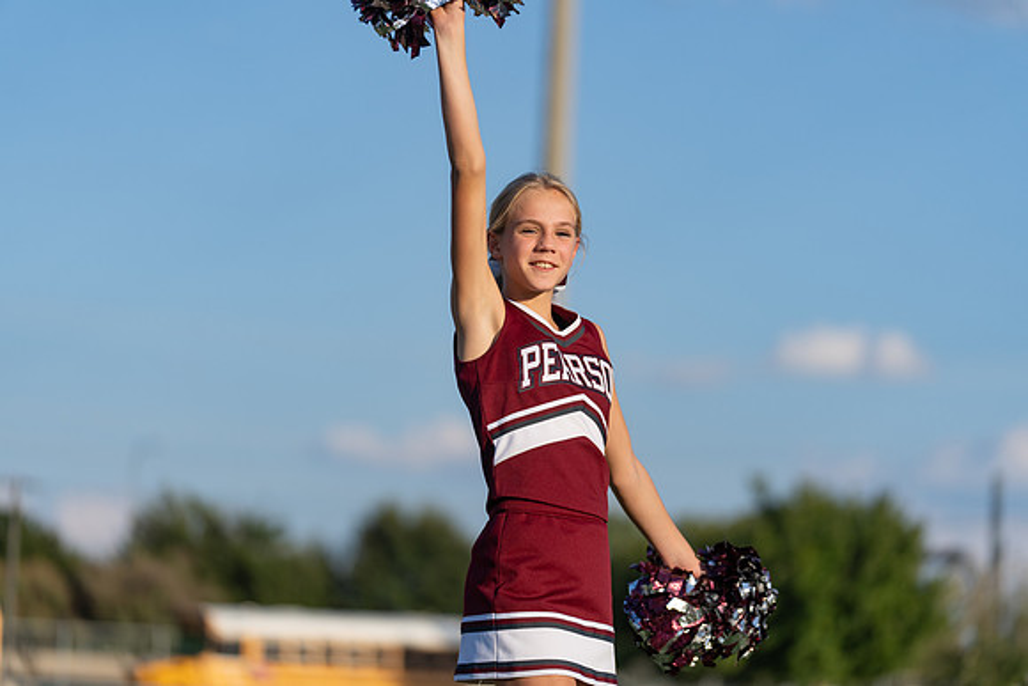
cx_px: 514
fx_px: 4341
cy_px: 343
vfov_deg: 9.0
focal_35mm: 152
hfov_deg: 13.5
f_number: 2.8
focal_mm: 152
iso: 100
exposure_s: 1/2000
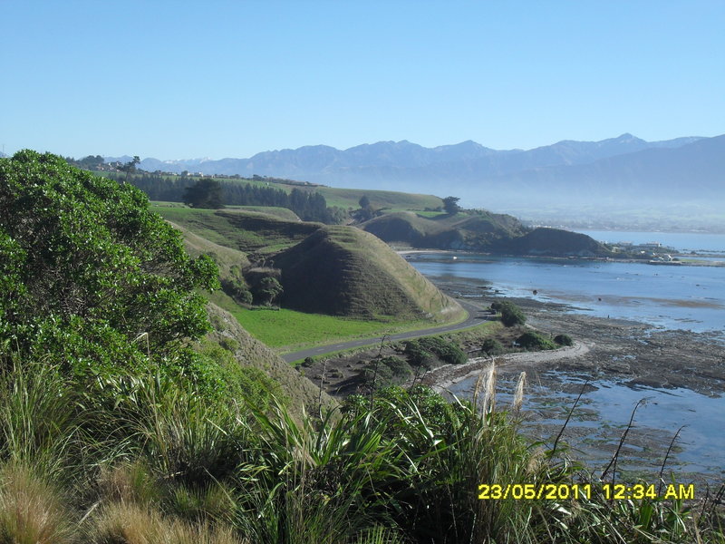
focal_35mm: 49
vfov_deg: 29.7
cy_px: 272
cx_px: 362
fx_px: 1026
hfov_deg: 38.9
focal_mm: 8.7
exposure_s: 1/125
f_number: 10
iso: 100
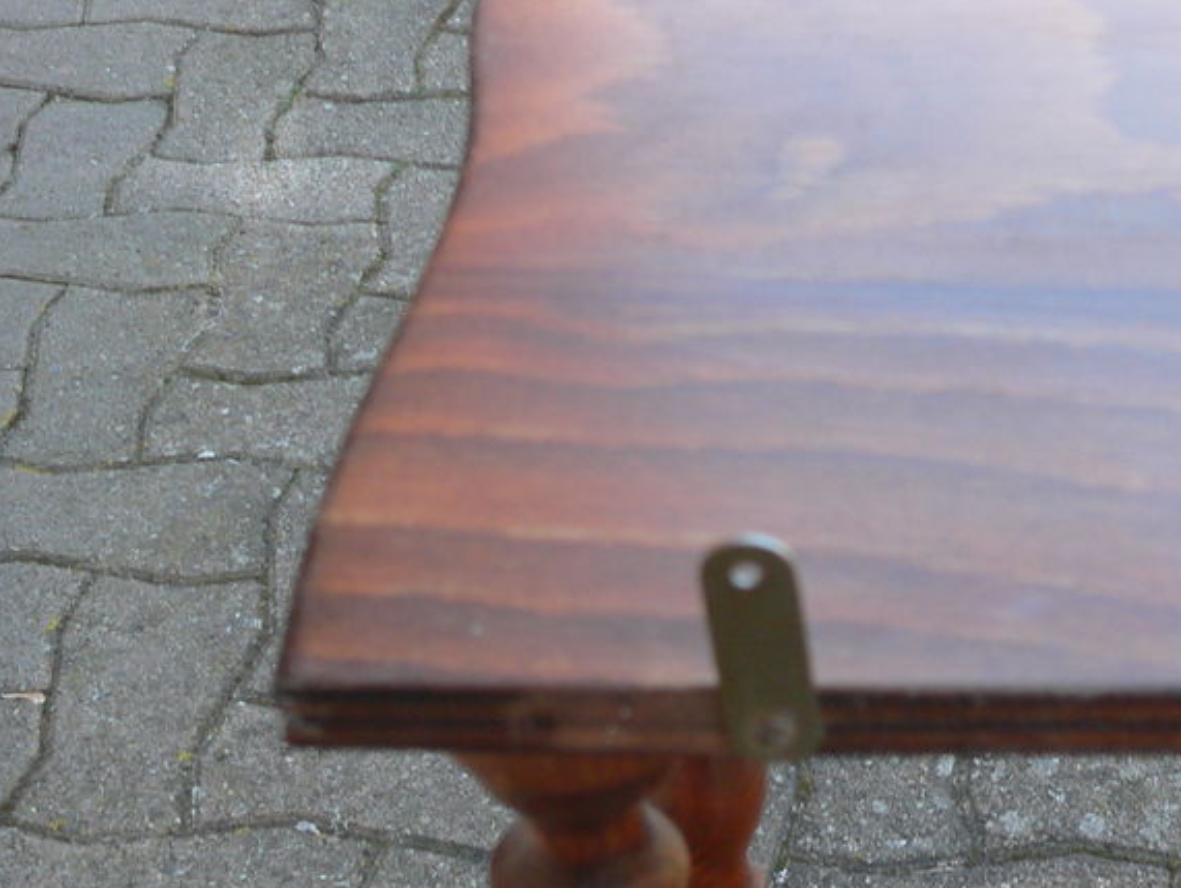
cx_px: 829
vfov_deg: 23.2
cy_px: 580
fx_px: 2151
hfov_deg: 30.4
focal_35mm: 63
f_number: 2.8
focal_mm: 6
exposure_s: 1/60
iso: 150
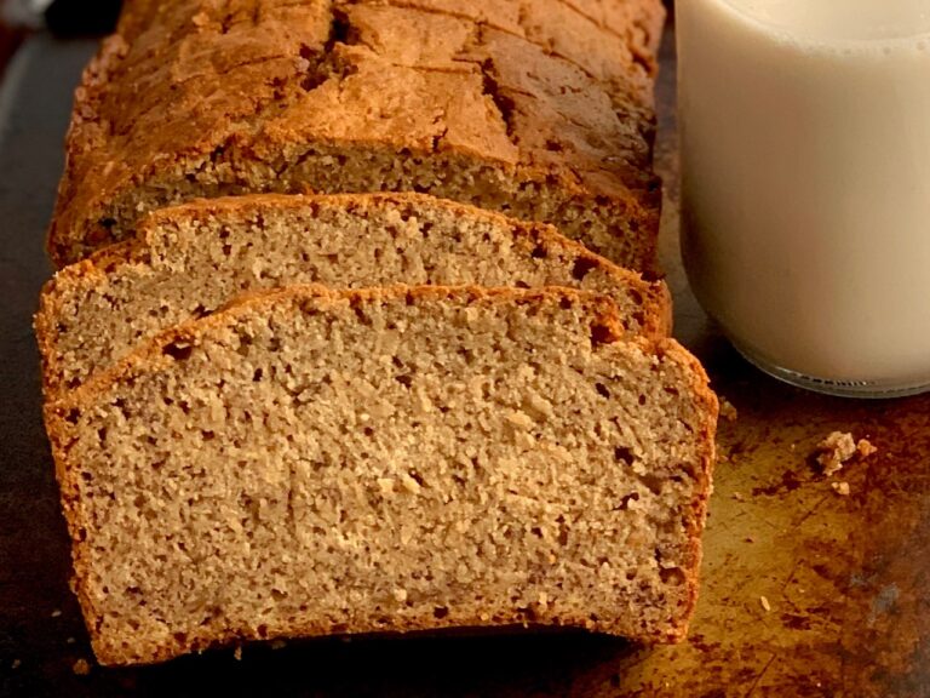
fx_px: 1397
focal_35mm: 52
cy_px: 349
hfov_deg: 36.8
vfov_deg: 28.0
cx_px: 465
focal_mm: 6
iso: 80
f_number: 2.4
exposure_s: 1/122
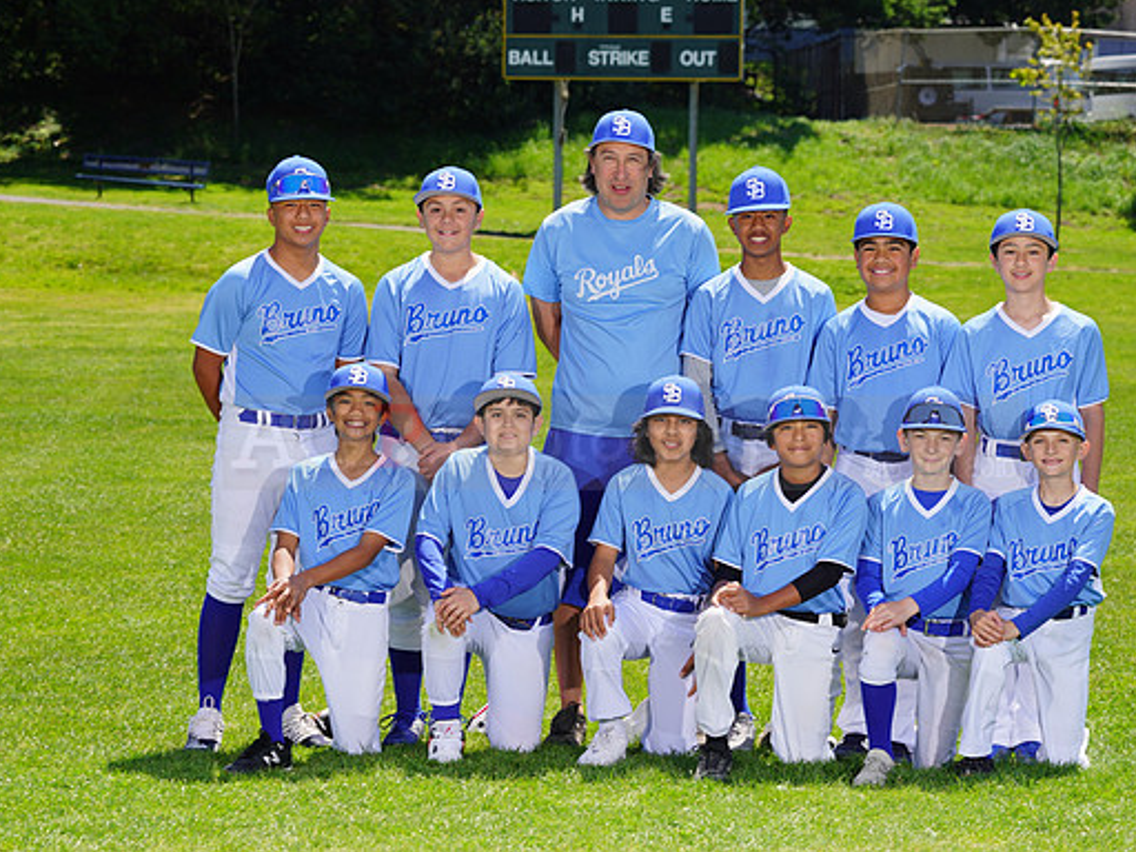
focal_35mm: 122
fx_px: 4004
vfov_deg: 12.1
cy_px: 425
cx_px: 595
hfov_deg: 16.1
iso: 100
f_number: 8
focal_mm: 112
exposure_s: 1/250
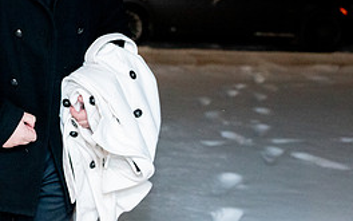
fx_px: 885
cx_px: 13
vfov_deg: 14.2
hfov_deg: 21.9
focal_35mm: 92
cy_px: 53
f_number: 2.8
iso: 6400
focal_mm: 41
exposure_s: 1/160
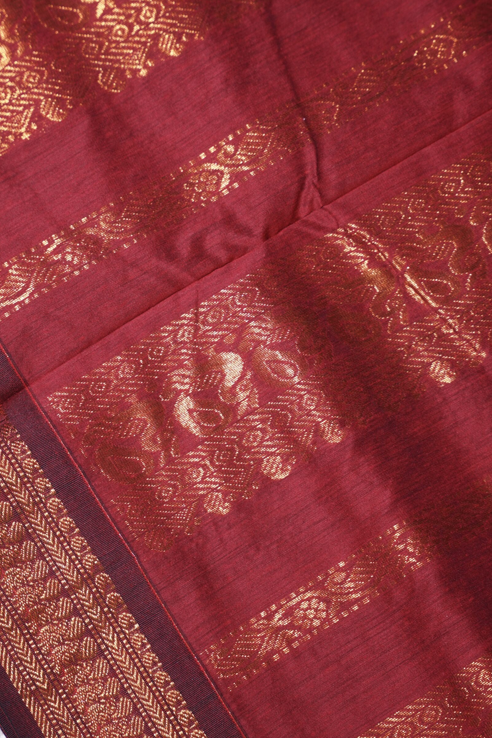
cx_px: 242
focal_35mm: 112
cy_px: 347
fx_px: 2296
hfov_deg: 12.2
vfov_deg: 18.3
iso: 400
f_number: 2.8
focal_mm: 70
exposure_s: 1/200
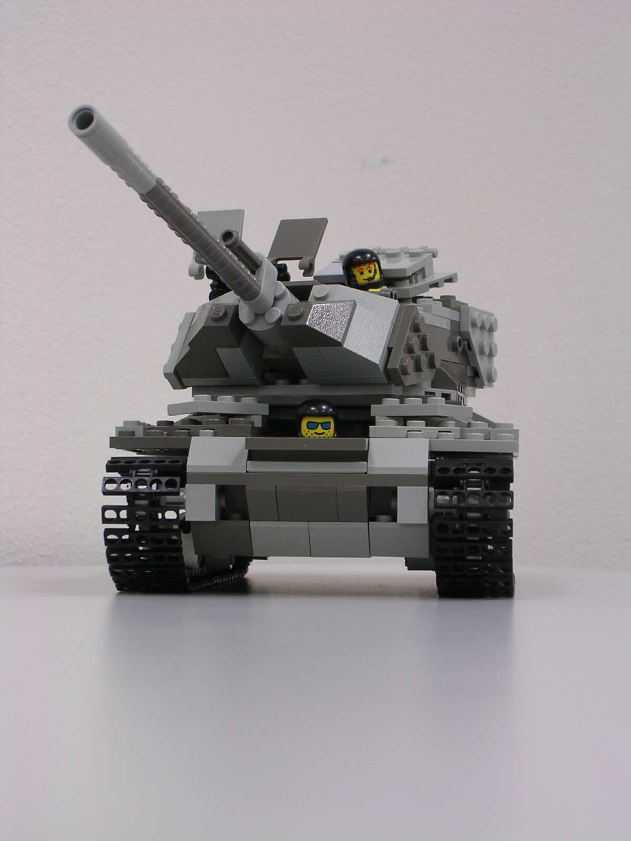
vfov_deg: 22.8
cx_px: 316
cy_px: 420
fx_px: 2090
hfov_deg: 17.2
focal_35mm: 86
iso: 132
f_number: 4.1
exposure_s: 1/4
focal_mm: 13
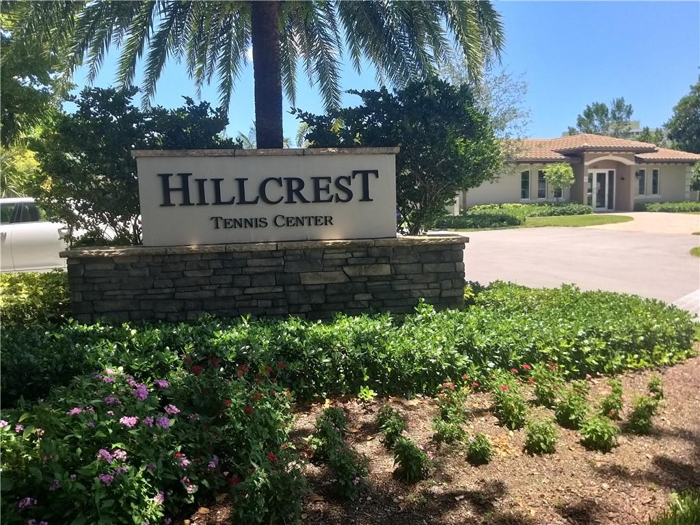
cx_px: 350
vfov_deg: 51.4
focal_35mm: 27
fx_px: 546
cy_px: 262
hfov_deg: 65.3
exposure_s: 1/1126
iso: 50
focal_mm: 3.93
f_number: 1.7
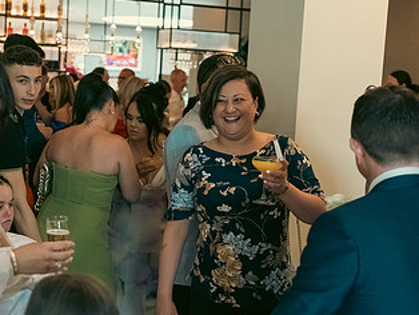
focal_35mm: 71
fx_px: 860
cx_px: 143
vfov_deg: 20.7
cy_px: 189
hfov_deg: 27.2
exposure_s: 1/160
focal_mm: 40
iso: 2000
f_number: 3.5
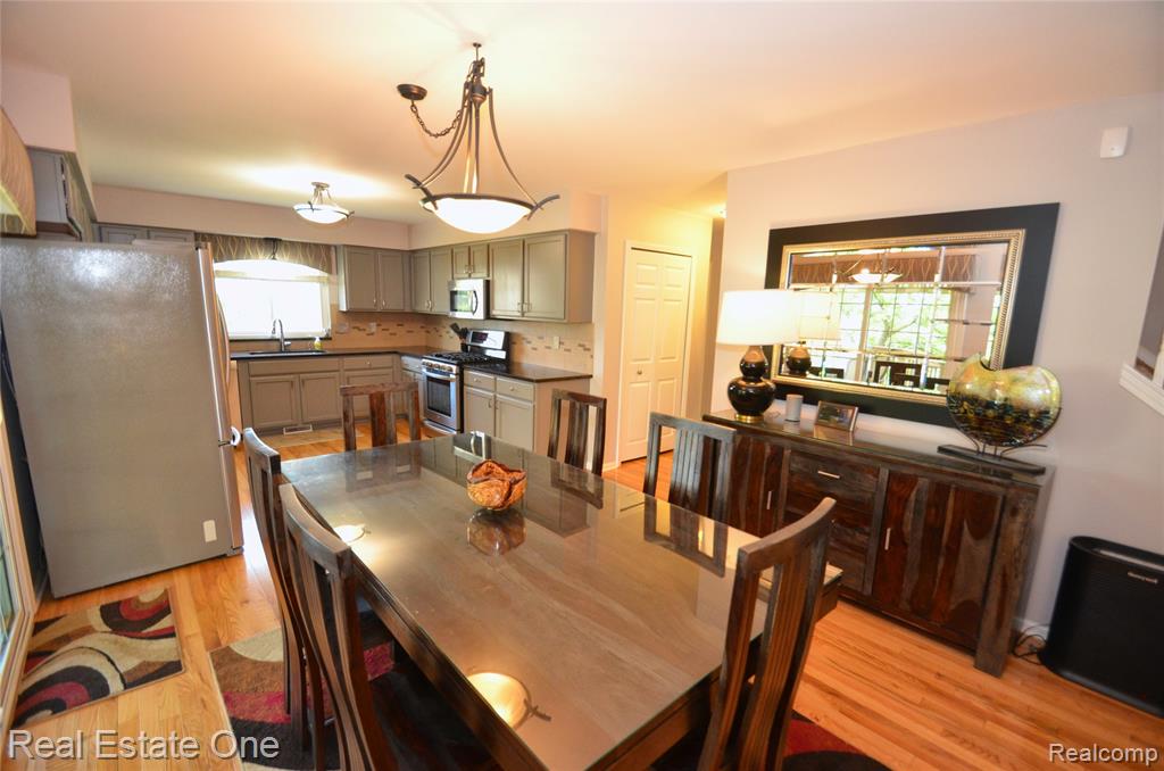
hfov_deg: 100.5
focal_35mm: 15
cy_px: 386
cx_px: 582
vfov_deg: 77.1
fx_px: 484
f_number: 4
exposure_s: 1/60
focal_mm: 10
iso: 1100
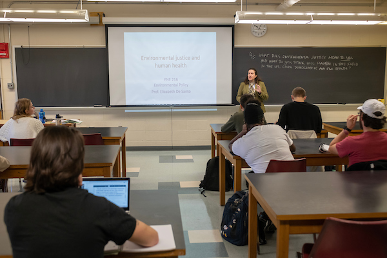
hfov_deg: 50.7
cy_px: 129
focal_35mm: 38
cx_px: 194
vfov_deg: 35.1
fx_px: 408
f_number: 4.5
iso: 1250
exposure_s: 1/200
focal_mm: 38
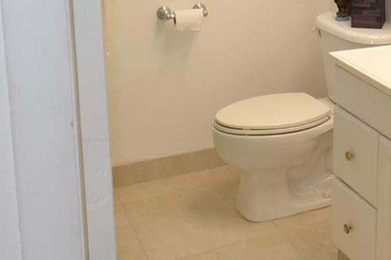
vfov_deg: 20.4
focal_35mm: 65
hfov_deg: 29.9
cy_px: 8
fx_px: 702
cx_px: 345
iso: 400
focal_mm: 13
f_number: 4
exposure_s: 1/100
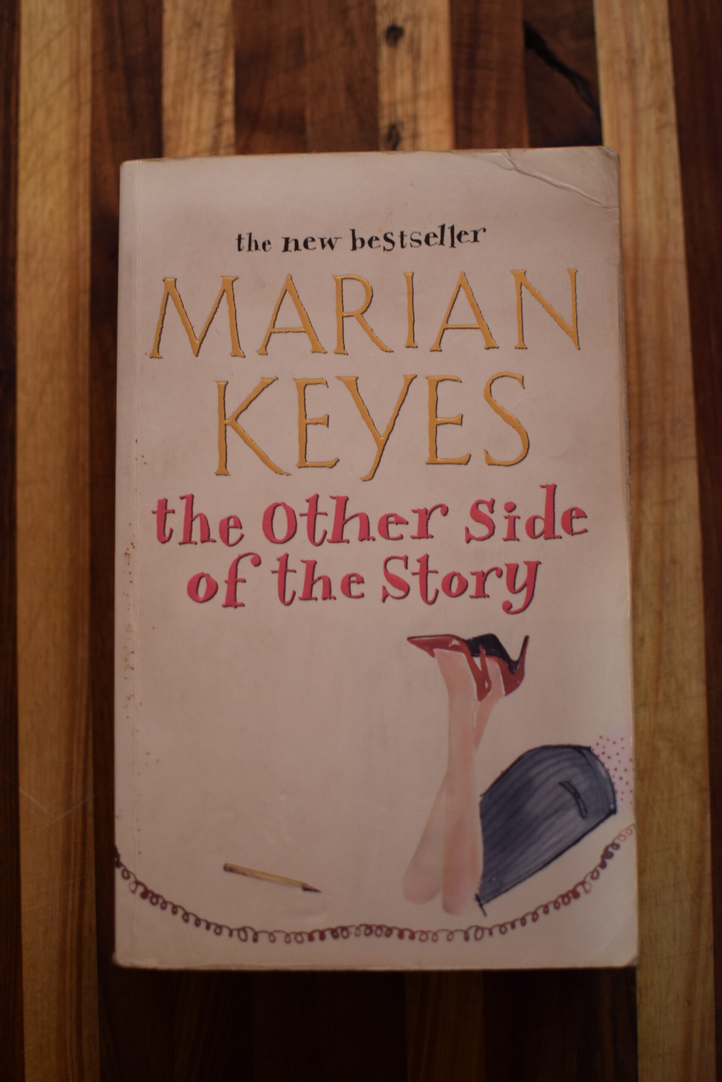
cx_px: 361
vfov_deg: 37.8
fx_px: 1579
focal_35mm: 52
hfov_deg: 25.8
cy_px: 541
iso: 800
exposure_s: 1/60
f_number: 2.2
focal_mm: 35
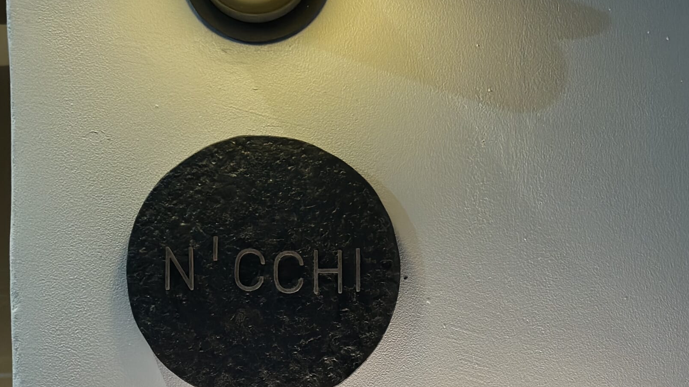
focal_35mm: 83
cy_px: 331
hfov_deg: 25.6
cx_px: 311
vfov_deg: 14.4
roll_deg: +0.9
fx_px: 1516
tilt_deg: +1.8
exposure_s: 1/60
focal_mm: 6.86
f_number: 1.78
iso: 160
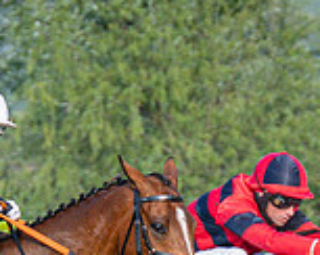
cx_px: 123
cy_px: 401
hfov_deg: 2.1
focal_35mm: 915
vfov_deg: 1.7
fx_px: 8655
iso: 400
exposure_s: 1/1600
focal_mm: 98
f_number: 4
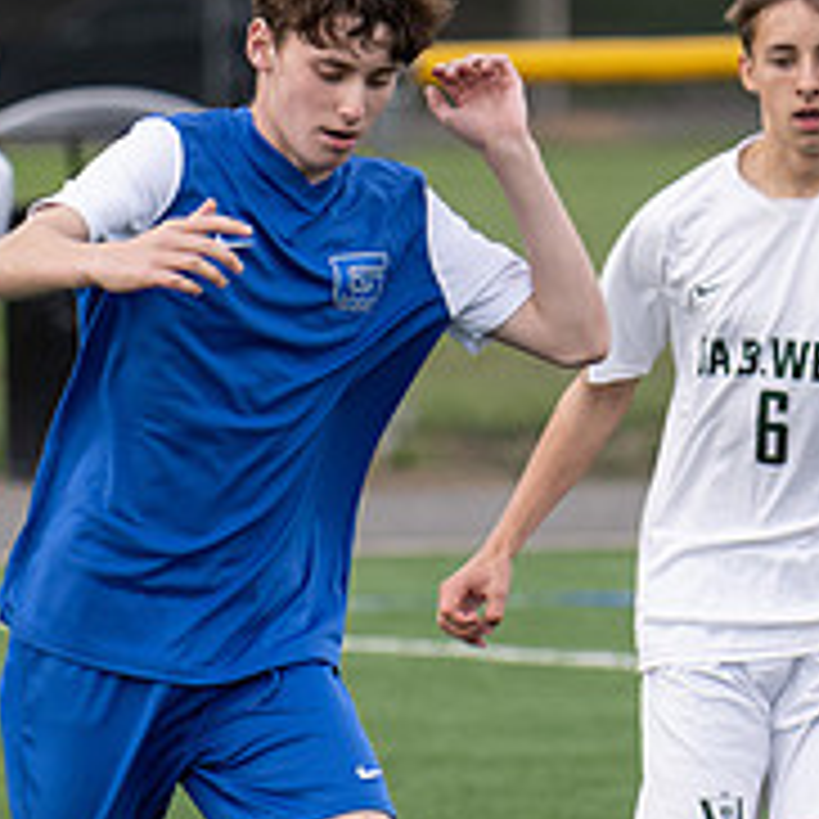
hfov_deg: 2.2
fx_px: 21548
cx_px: 369
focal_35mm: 805
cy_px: 603
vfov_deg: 2.2
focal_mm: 230
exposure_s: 1/1000
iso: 1000
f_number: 5.3
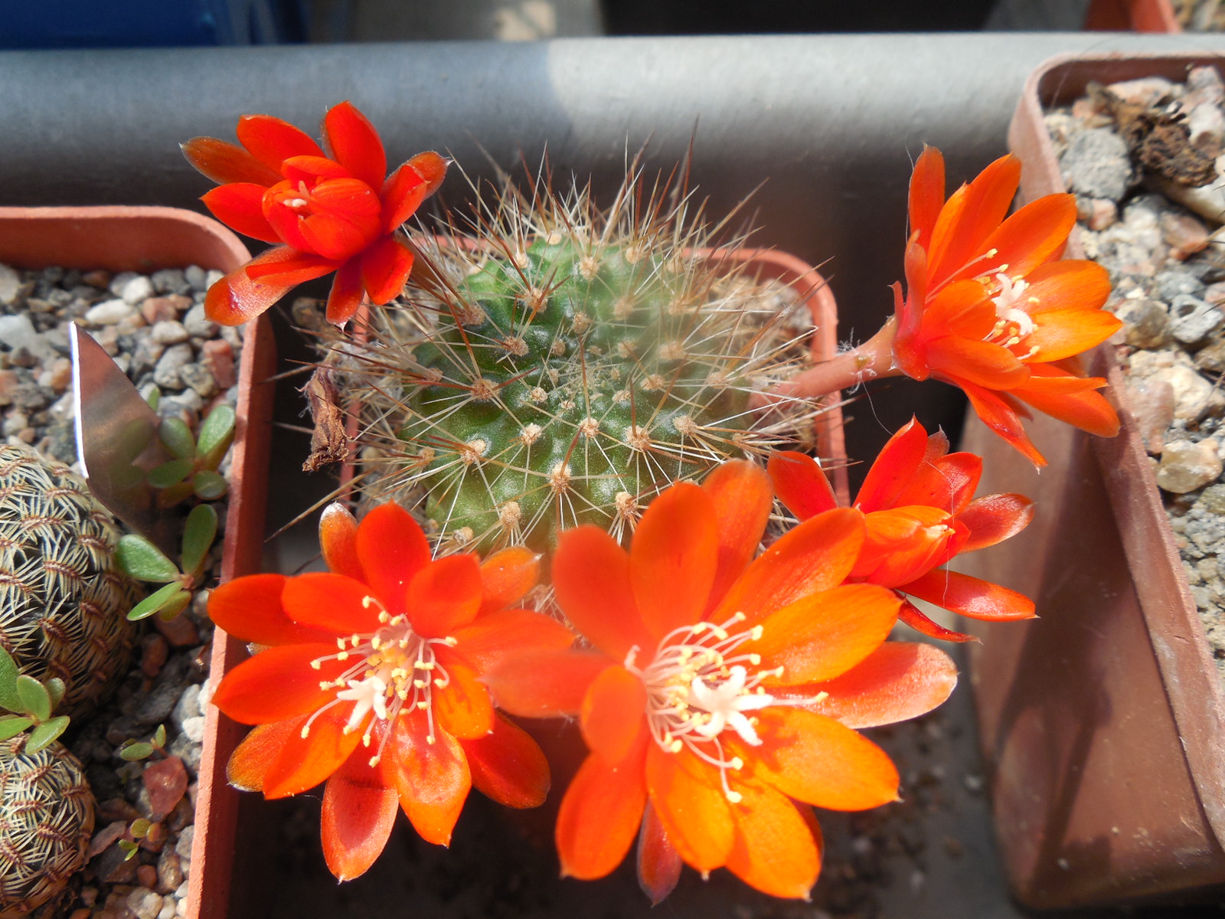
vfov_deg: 45.4
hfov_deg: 58.4
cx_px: 612
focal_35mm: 31
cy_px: 460
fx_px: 1097
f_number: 3.6
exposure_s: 1/400
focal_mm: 5.6
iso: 125
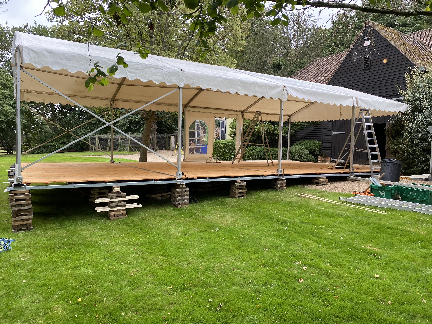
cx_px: 216
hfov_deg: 67.3
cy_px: 162
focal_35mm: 26
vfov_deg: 53.1
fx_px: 324
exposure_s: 1/282
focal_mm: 4.25
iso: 32
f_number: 1.8
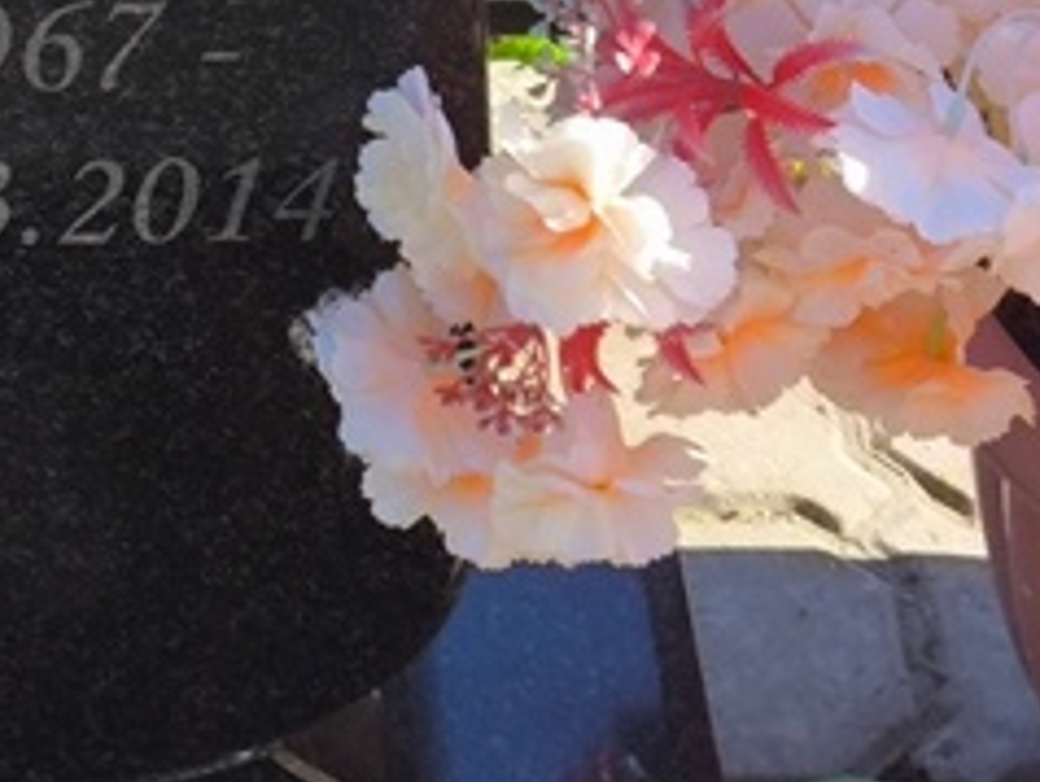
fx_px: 5052
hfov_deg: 11.5
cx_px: -256
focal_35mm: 168
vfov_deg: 8.7
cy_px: -266
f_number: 1.7
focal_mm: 4.71
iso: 50
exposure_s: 1/377
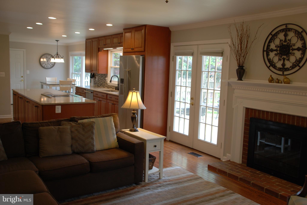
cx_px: 154
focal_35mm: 36
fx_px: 307
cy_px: 102
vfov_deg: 37.0
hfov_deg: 53.1
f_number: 3.8
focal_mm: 24
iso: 200
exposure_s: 1/30
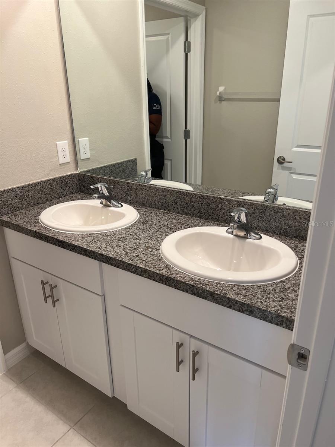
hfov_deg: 53.1
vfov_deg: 67.3
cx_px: 168
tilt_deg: -21.1
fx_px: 335
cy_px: 224
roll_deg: +1.1
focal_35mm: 26
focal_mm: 5.7
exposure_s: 1/120
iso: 100
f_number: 1.5
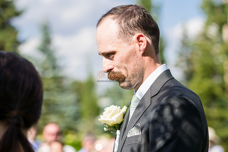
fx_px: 804
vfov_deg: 10.8
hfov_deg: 16.1
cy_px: 76
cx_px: 114
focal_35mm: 127
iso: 250
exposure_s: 1/3200
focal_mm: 85
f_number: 2.8
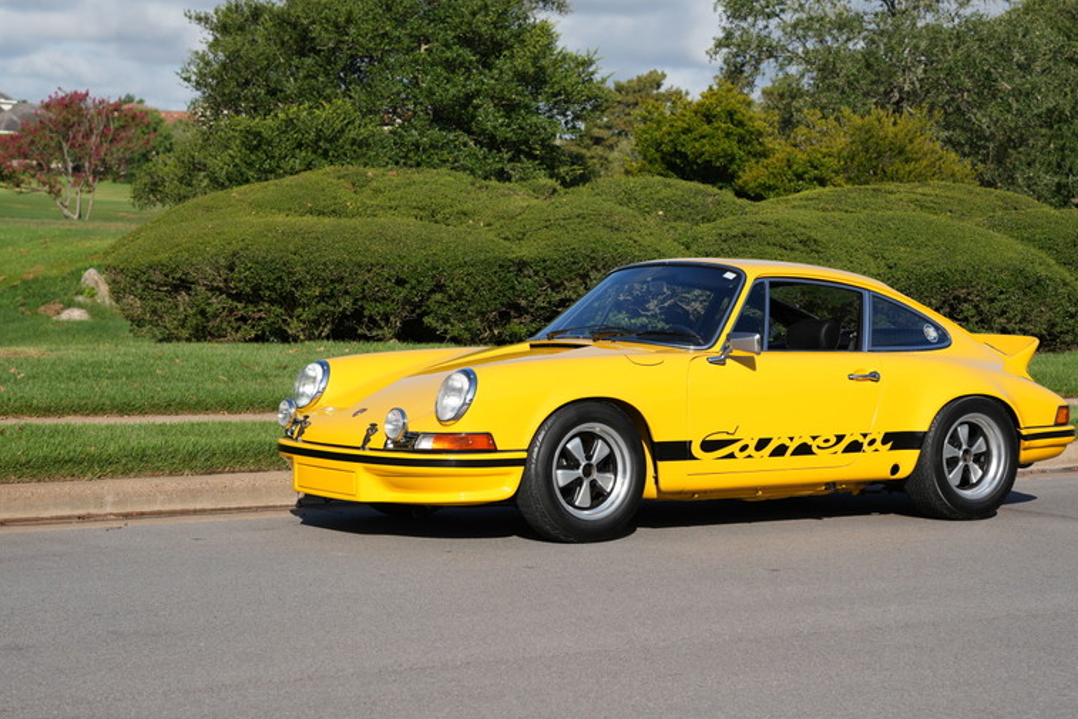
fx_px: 2276
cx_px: 543
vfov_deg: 18.0
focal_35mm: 76
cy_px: 360
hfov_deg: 26.6
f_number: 4.5
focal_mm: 50
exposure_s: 1/400
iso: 100
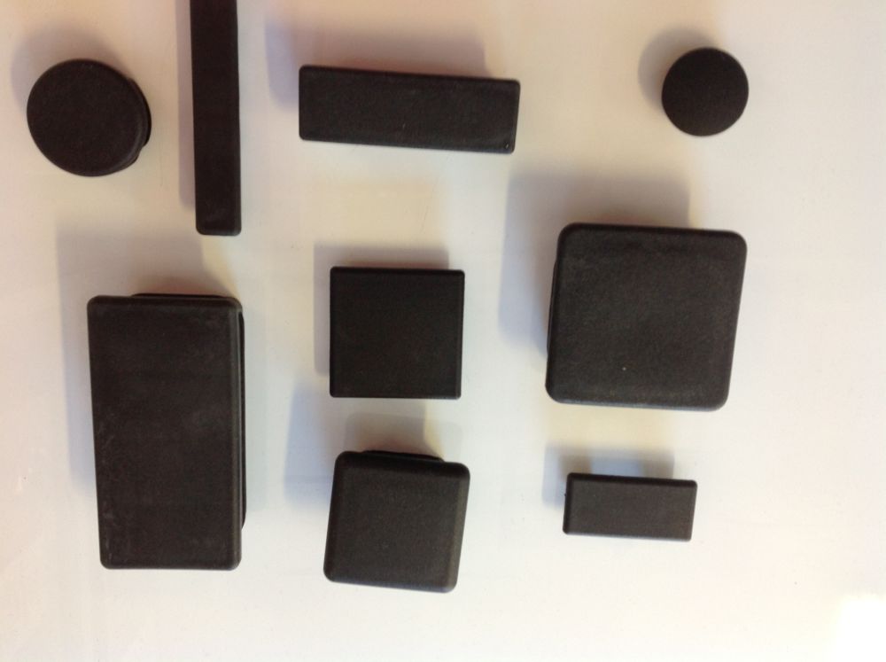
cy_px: 331
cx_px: 443
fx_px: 895
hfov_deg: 52.7
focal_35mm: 35
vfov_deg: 40.6
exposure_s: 1/15
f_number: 2.4
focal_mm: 4.28
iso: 80
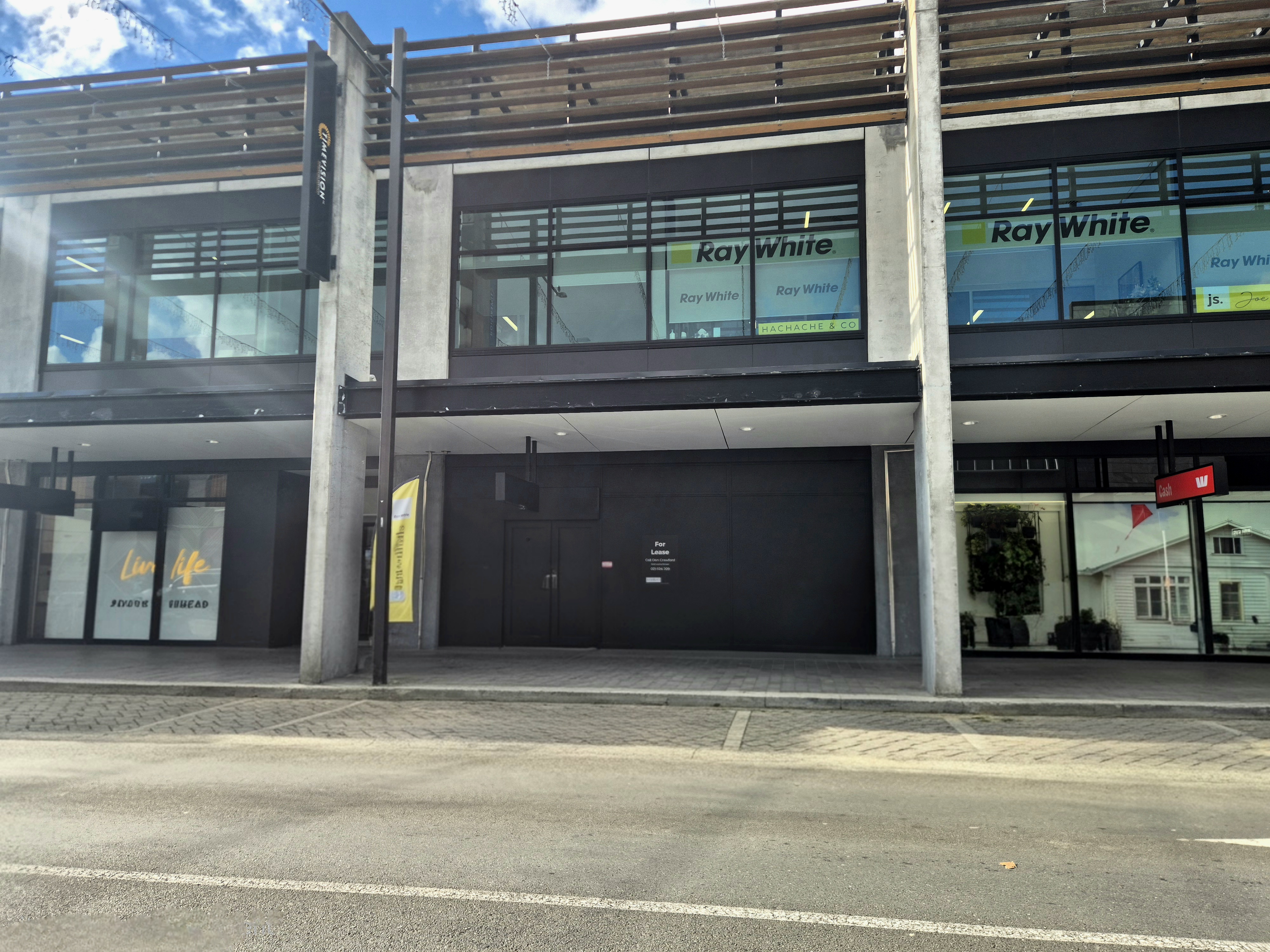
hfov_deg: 73.9
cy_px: 476
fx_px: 844
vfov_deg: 58.9
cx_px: 635
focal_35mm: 23
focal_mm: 5.4
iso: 25
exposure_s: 1/625
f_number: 1.8
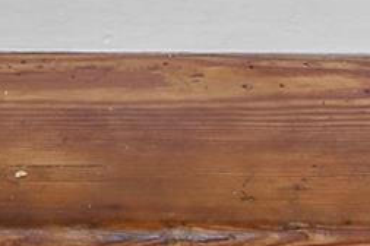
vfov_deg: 10.4
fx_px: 975
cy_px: -483
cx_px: 114
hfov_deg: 21.4
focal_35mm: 95
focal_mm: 10
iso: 100
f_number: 7.1
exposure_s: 1/3
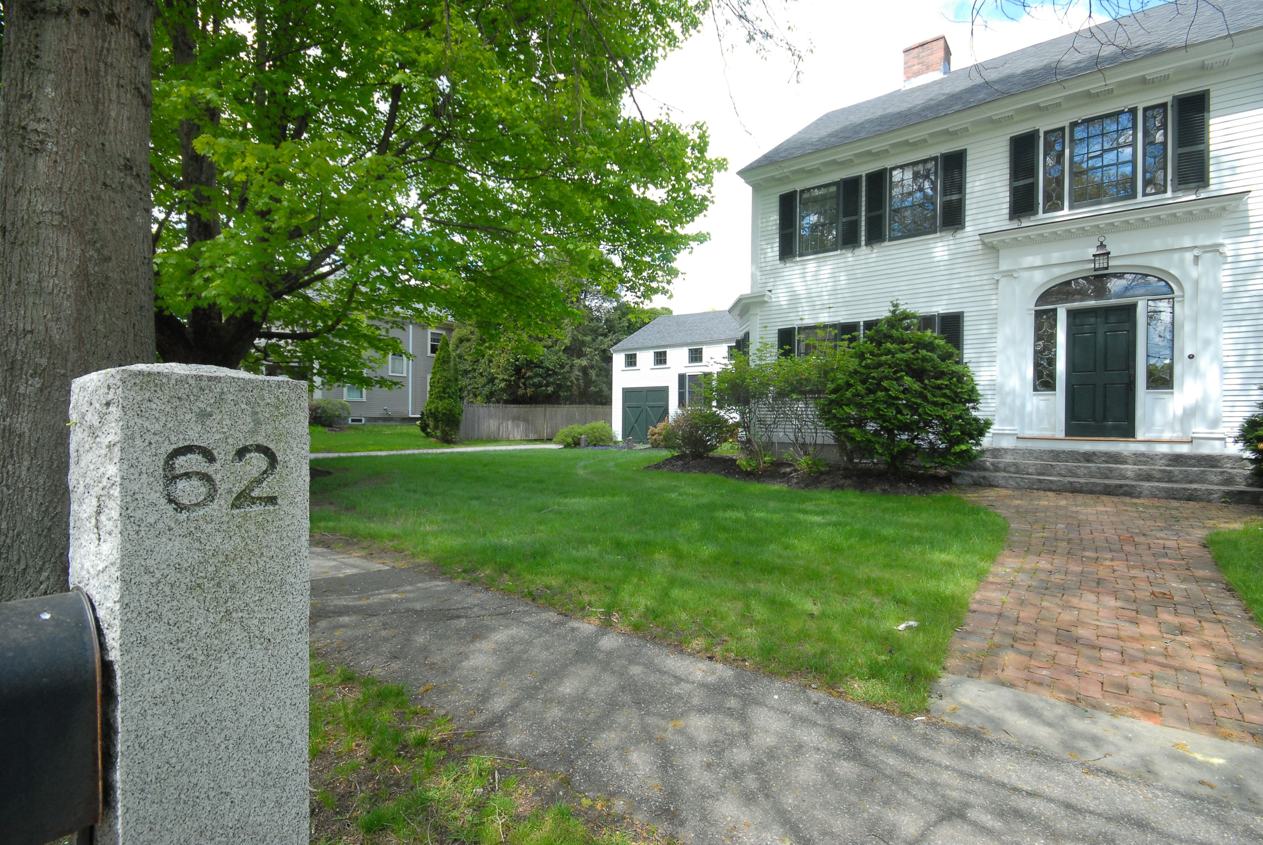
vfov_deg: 72.2
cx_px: 632
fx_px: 580
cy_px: 422
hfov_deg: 94.9
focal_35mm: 16
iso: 400
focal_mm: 11
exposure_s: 1/100
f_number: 9
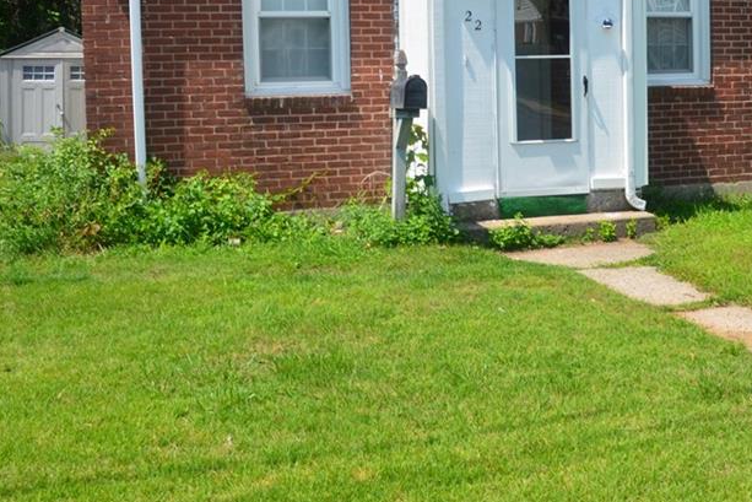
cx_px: 528
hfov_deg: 42.7
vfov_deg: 29.4
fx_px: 940
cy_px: 121
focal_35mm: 45
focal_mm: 18
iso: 110
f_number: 11
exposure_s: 1/125
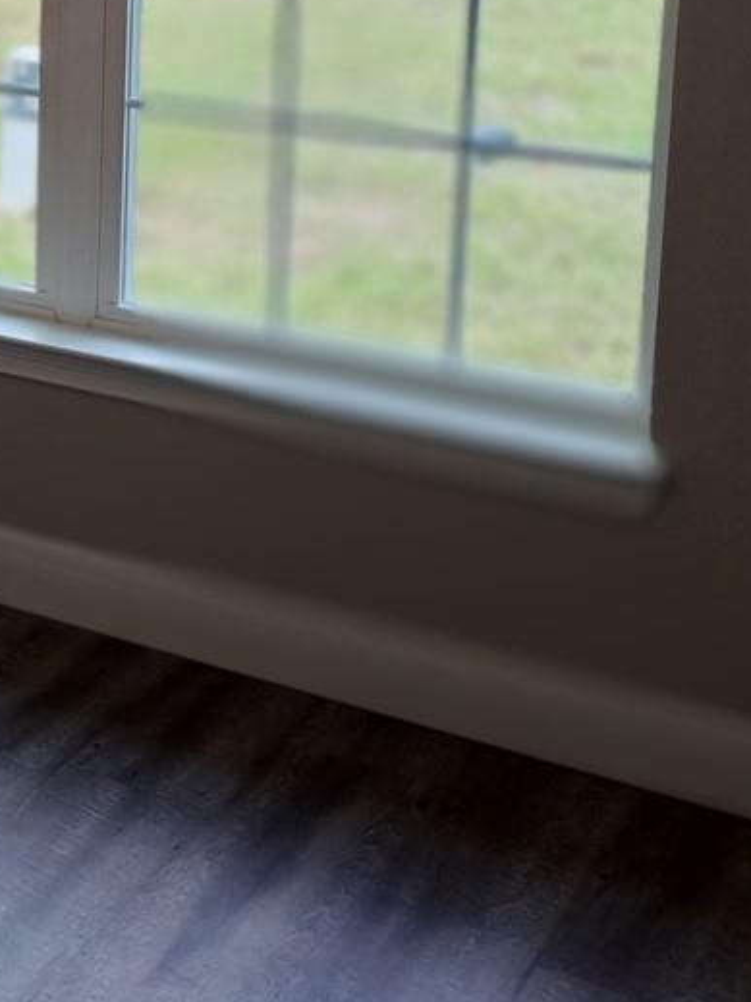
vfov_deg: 25.3
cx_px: -523
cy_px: 48
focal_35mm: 74
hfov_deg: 17.0
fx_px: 2141
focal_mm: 5.23
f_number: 1.8
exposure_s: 1/60
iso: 50
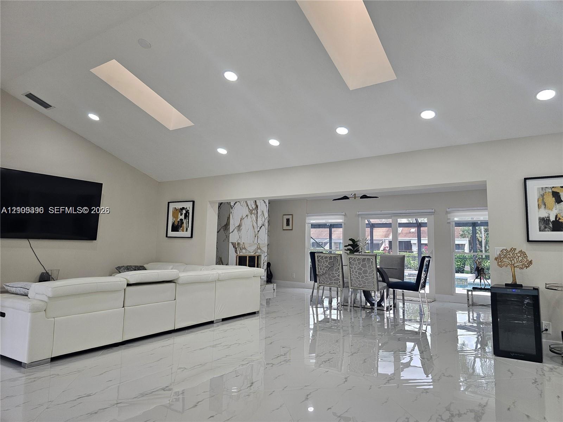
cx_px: 282
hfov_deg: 73.9
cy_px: 211
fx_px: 374
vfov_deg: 58.9
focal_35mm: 23
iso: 64
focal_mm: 6.3
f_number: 1.7
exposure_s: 1/120
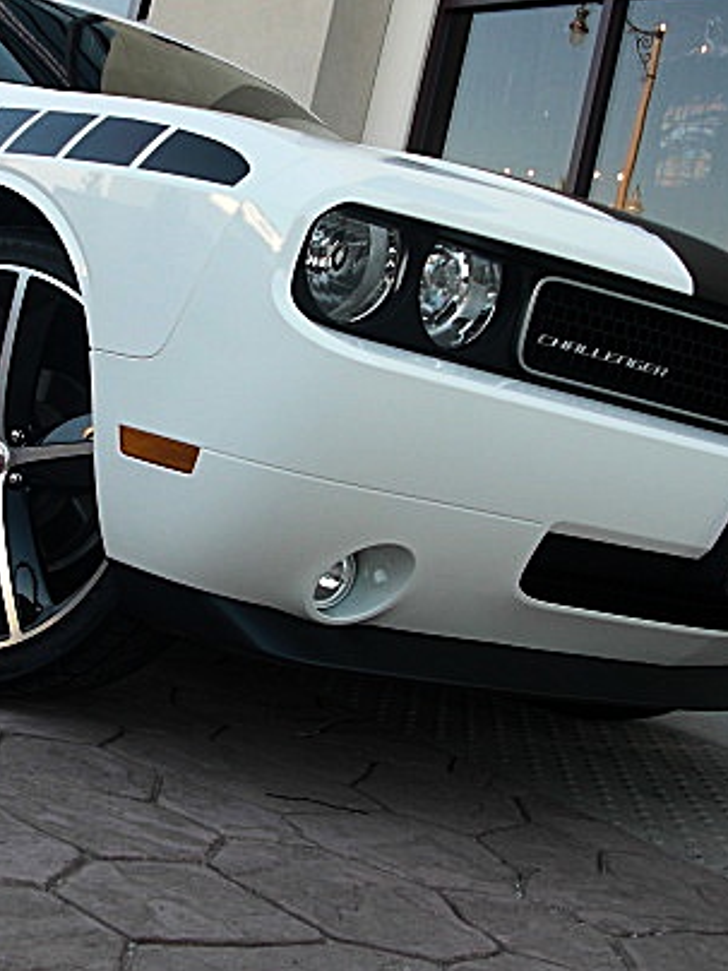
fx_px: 1598
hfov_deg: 25.5
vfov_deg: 33.7
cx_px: 243
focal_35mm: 57
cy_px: 399
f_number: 2.8
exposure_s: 1/125
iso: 50
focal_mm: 6.3
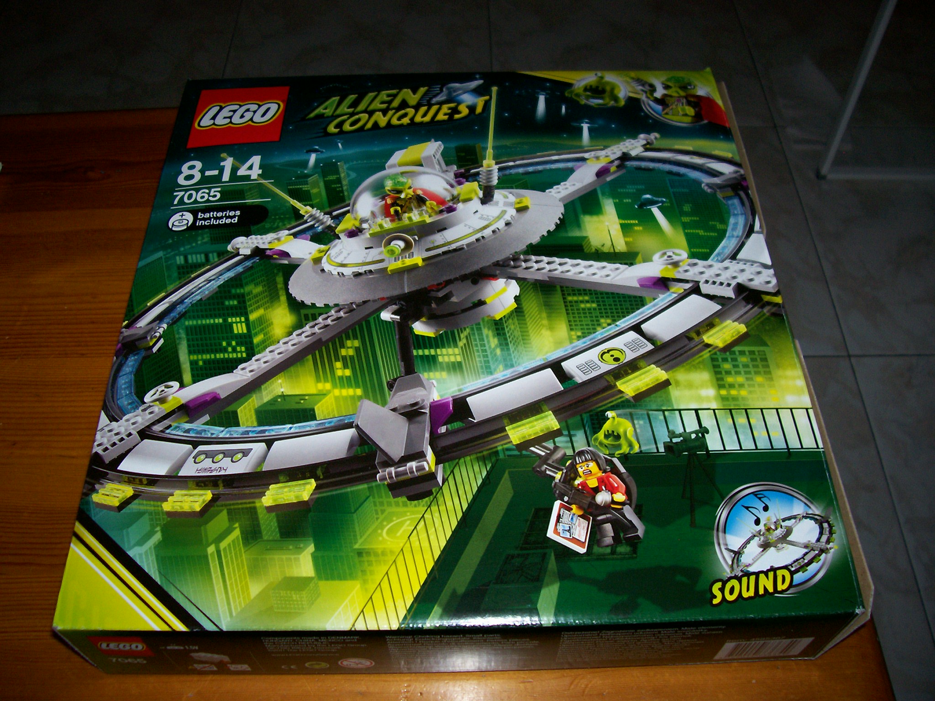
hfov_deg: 54.0
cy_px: 350
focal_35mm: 34
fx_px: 918
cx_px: 468
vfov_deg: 41.8
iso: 80
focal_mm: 5.6
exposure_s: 1/64
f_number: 2.7
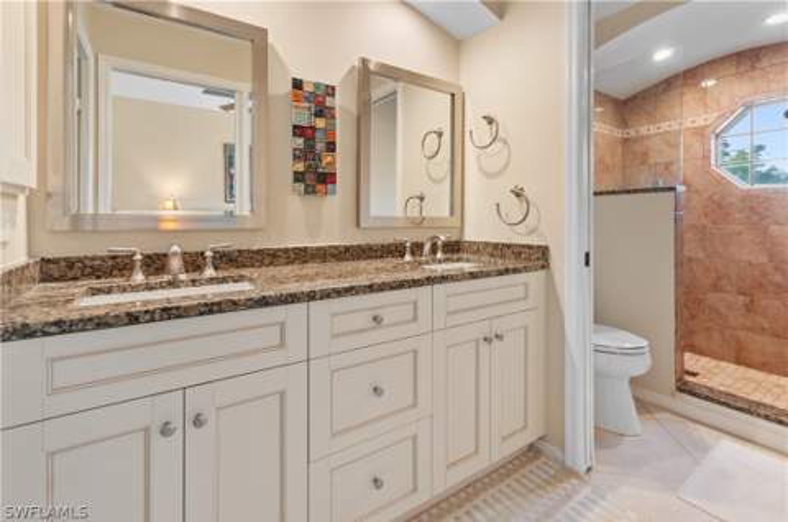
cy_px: 261
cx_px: 394
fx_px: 328
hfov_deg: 100.5
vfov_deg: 77.1
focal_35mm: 15
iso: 200
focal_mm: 10
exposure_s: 1/5
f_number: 5.6
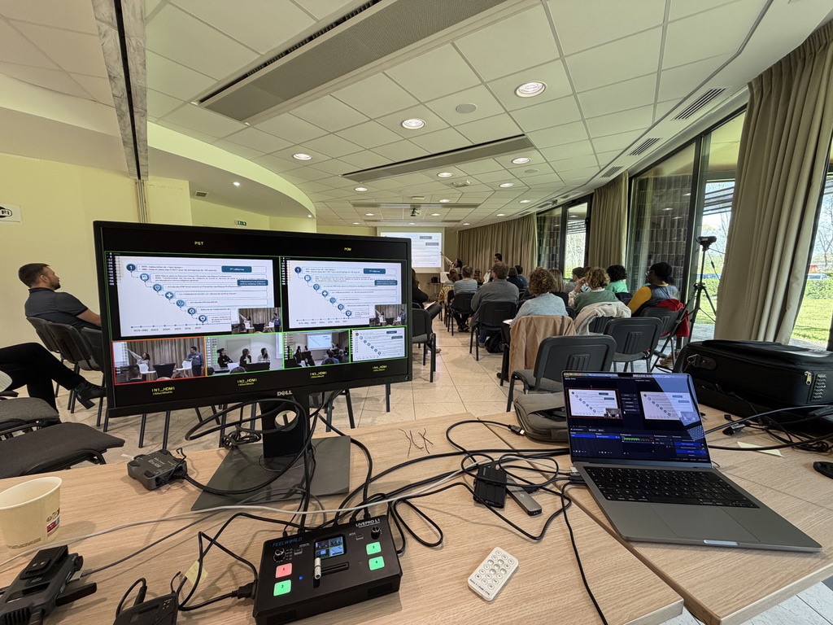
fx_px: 337
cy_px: 312
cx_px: 416
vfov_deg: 85.7
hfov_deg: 102.1
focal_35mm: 14
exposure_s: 1/100
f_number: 2.2
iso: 160
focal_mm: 2.22
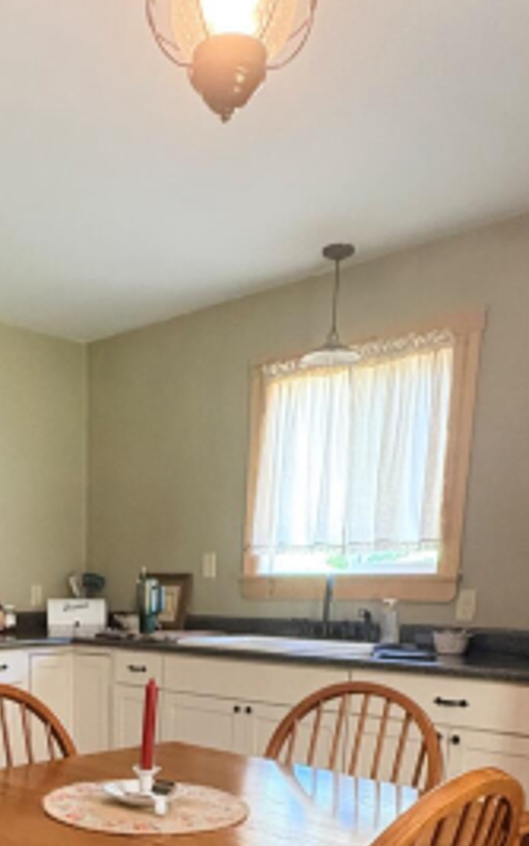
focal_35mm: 37
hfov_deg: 33.3
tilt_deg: -13.0
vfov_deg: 46.9
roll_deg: -1.1
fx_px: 853
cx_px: 95
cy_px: 778
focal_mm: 2.22
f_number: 2.2
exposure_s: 1/60
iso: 640
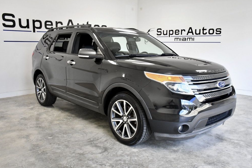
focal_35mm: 34
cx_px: 128
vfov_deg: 38.9
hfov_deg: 55.8
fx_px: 238
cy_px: 83
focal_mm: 22
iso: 2500
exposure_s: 1/800
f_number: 4.5
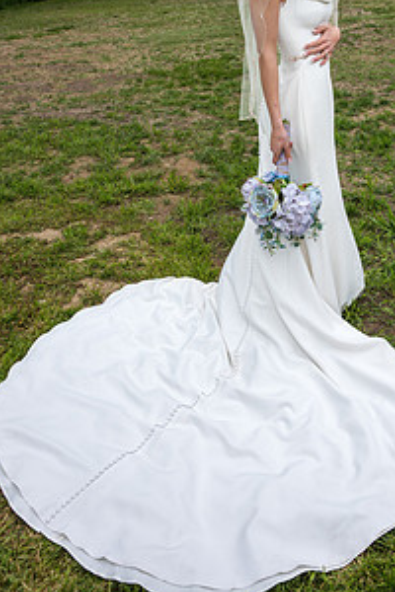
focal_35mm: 36
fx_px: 592
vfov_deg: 51.7
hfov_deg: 36.6
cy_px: 178
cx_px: 257
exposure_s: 1/80
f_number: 7.1
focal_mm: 24
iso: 100
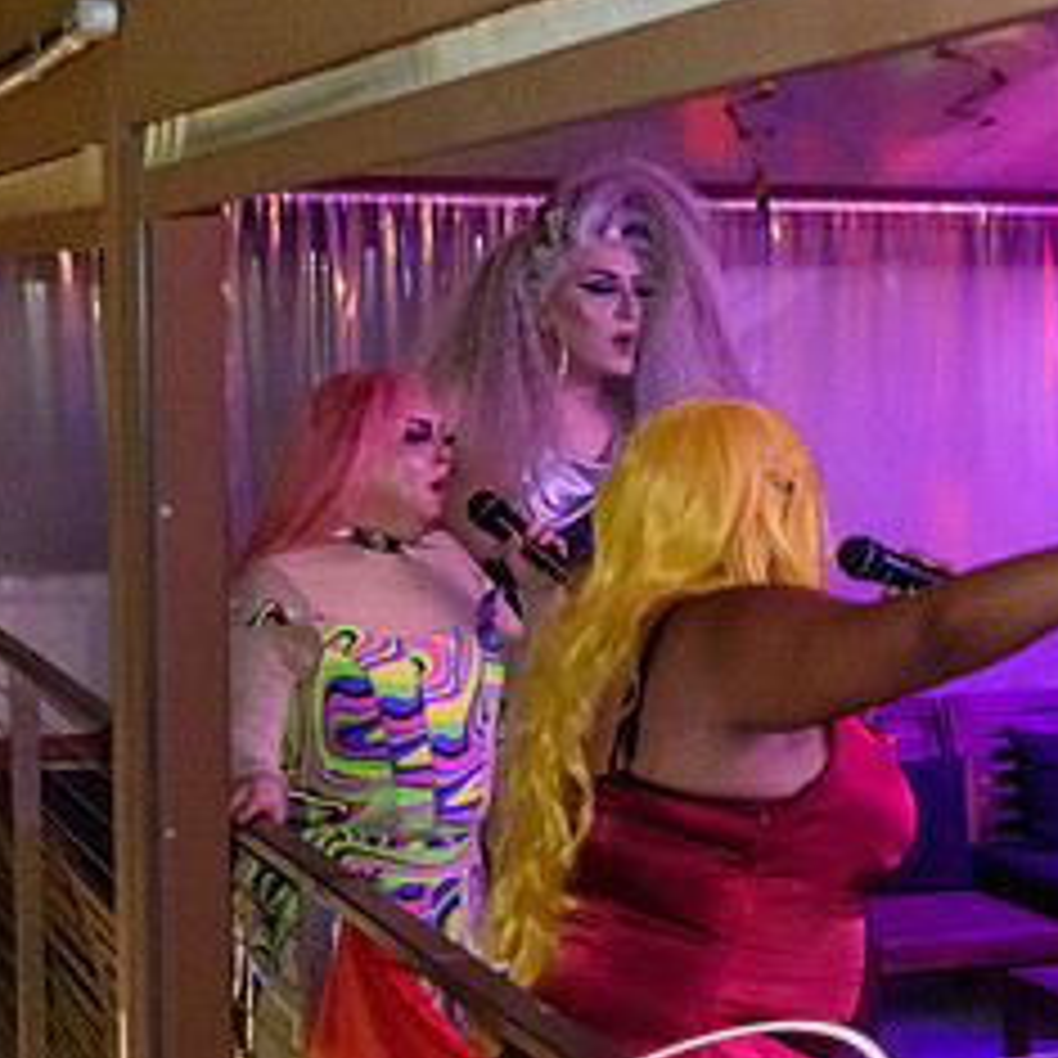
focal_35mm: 80
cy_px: 650
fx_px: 2766
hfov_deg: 21.6
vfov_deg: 21.6
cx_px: 599
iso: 6400
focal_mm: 20
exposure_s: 1/60
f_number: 3.5
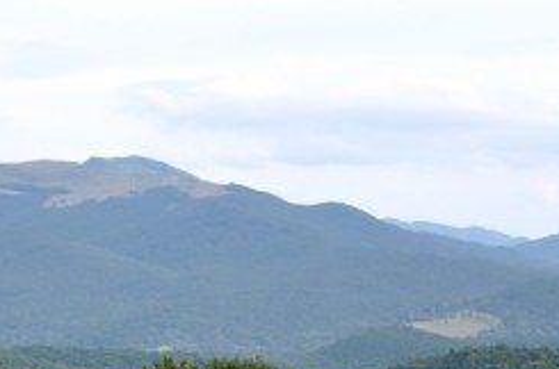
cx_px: 397
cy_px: 479
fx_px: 2432
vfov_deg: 8.6
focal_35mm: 157
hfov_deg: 13.1
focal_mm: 40
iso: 200
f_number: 10
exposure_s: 1/100
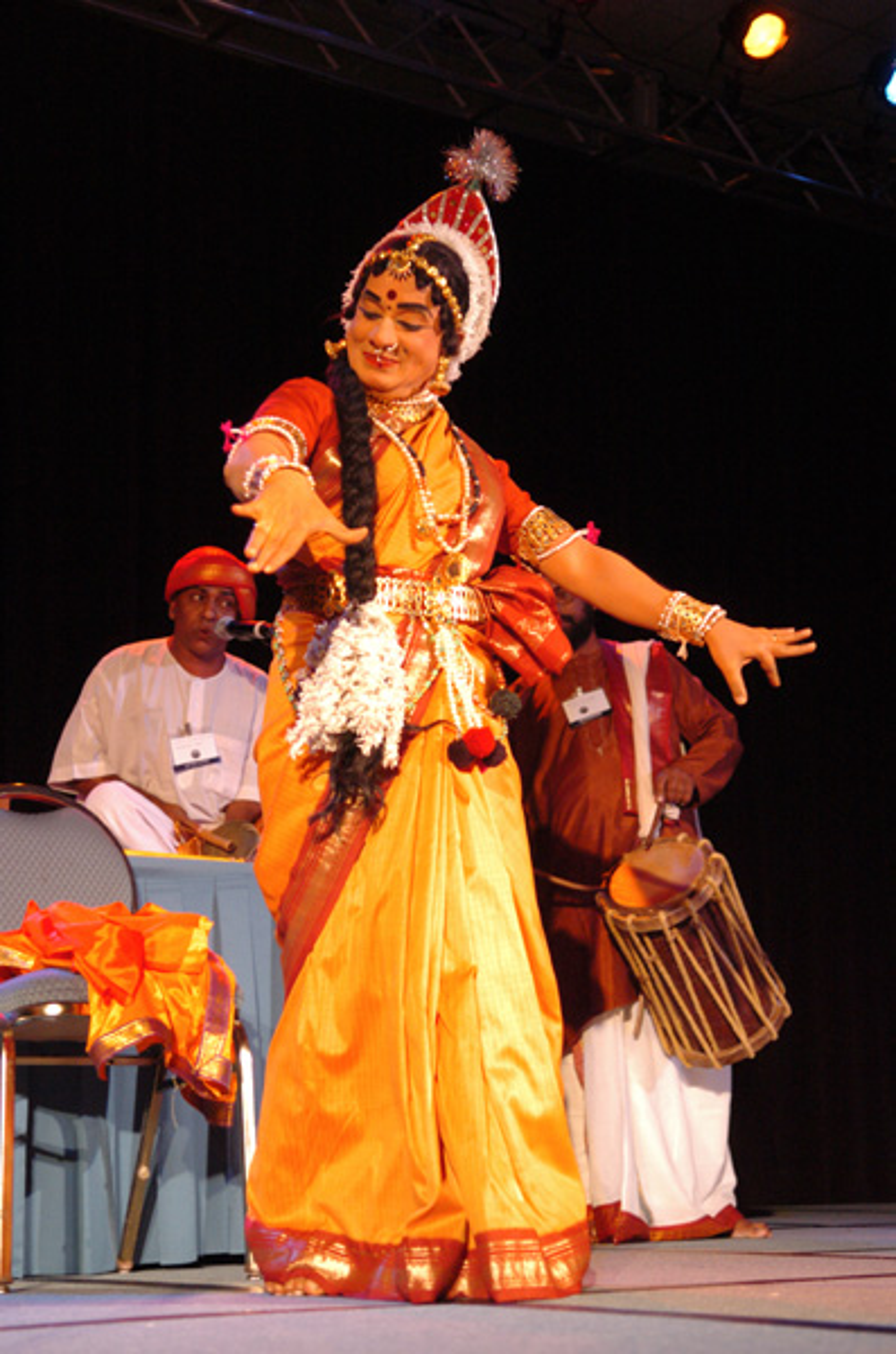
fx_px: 2139
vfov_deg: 35.1
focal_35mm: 57
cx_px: 448
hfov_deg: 23.7
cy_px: 677
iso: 800
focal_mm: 38
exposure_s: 1/100
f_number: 2.8
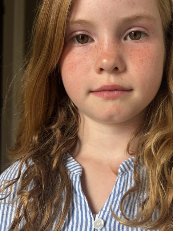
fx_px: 247
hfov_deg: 38.1
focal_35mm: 37
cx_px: 119
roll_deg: -1.2
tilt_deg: +2.0
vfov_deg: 49.9
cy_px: 96
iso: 100
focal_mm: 5.96
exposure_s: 1/121
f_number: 1.6
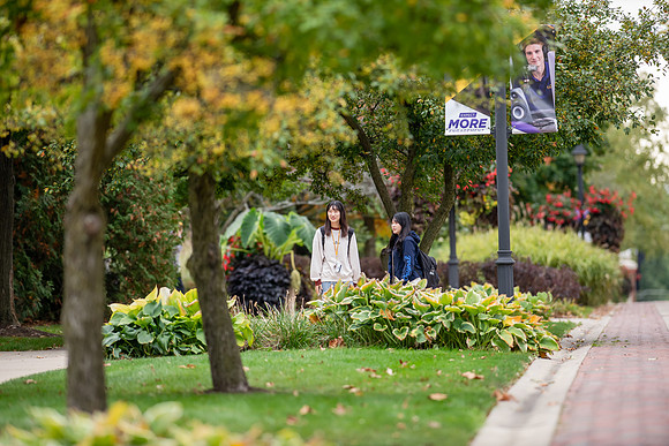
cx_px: 334
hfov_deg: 6.9
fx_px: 5576
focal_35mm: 300
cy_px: 223
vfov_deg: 4.6
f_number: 3.5
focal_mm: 300
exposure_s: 1/400
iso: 250
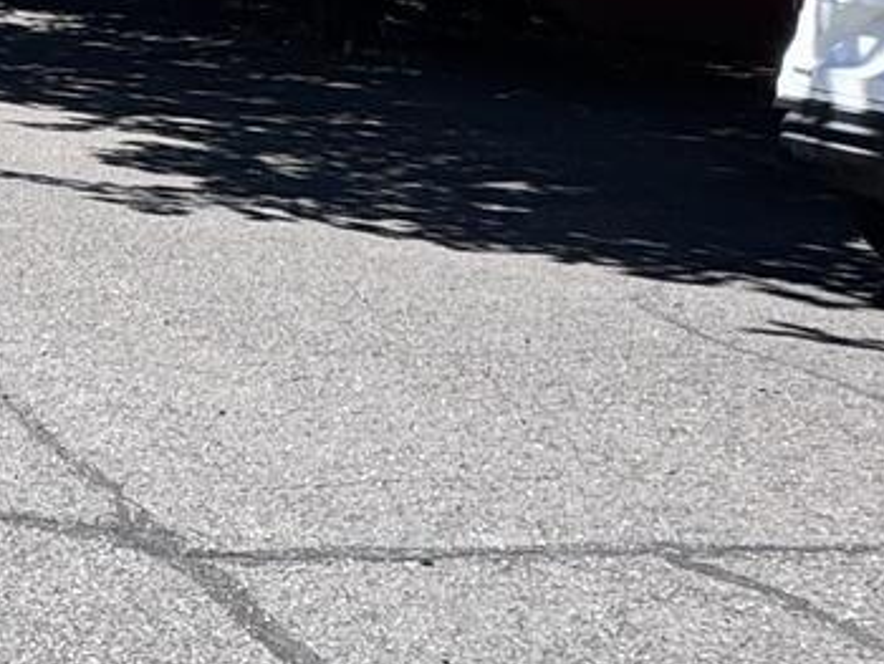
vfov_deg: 17.7
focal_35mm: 80
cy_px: -86
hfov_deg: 18.3
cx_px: -770
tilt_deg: -1.2
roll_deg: -0.7
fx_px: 2044
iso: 40
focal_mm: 2.22
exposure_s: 1/1110
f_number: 2.2
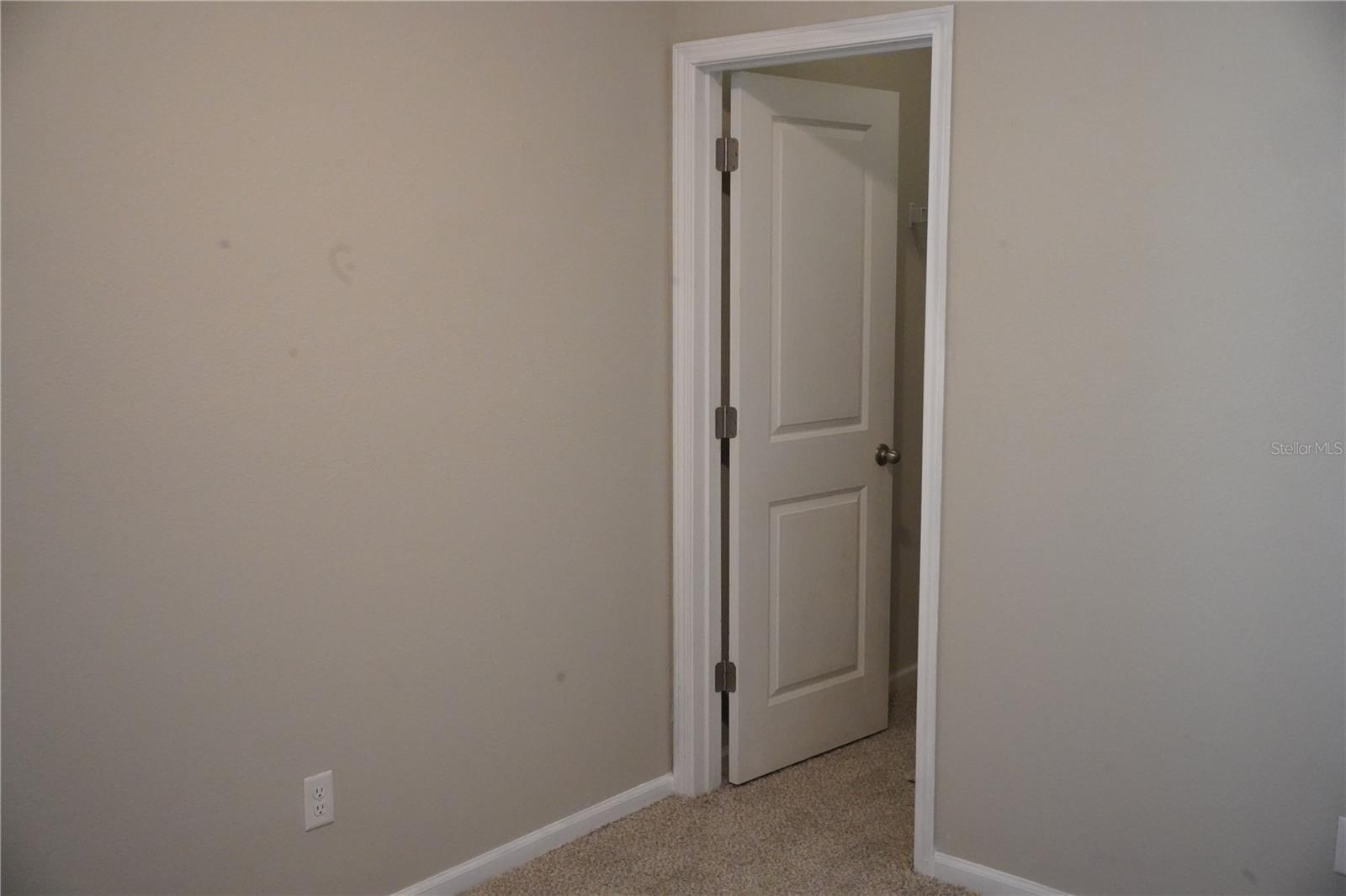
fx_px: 1308
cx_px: 673
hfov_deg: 54.4
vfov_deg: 37.8
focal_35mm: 35
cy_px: 448
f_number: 13
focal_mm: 35
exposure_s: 1/60
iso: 12800
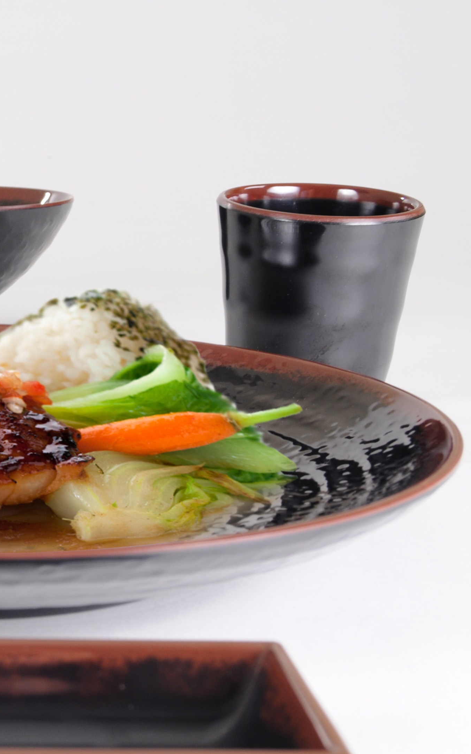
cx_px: -255
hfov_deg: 14.3
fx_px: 1746
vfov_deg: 24.4
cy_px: 414
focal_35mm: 85
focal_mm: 28
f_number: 9
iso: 200
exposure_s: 1/8
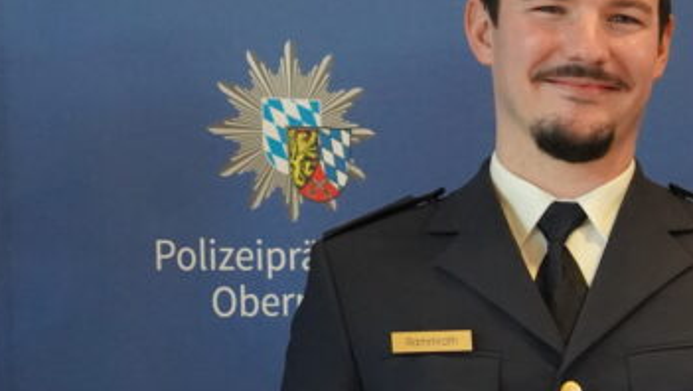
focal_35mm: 136
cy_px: 504
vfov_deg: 8.8
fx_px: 2501
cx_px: 1125
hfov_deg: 14.4
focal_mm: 38
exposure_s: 1/160
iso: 8000
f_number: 4
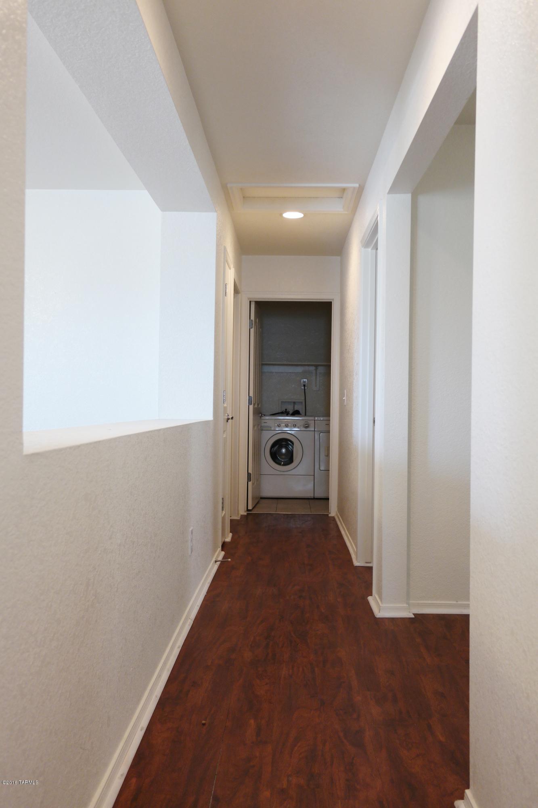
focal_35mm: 30
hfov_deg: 43.6
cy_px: 404
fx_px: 673
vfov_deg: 61.9
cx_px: 269
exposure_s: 1/40
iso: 400
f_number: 3.5
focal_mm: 20
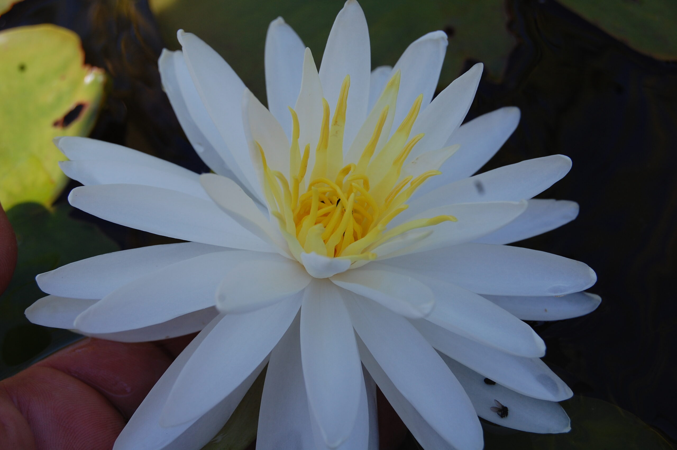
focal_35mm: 63
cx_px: 338
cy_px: 225
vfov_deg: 21.5
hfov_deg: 31.9
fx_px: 1184
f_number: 9
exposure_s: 1/320
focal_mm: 42
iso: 200
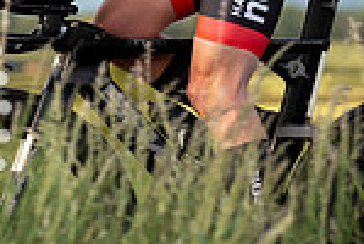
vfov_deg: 2.9
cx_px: 161
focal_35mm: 478
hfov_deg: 4.3
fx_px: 4843
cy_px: -13
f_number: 4
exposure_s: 1/1000
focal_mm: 123
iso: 250
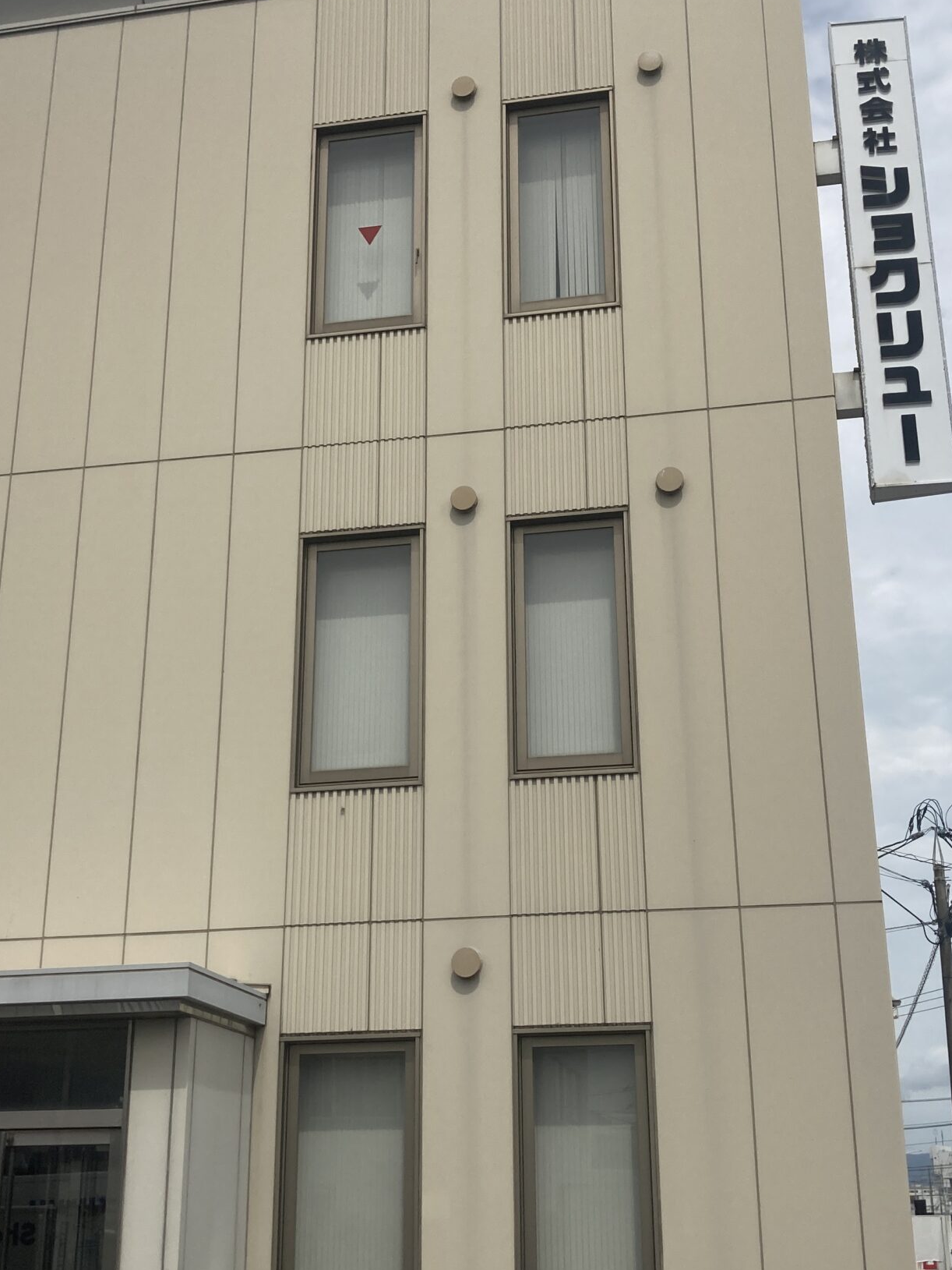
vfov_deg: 42.9
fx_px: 1613
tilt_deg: +21.6
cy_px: 638
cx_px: 481
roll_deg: -0.1
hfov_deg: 32.9
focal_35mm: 44
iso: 25
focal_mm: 3.99
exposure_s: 1/4808
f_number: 1.8
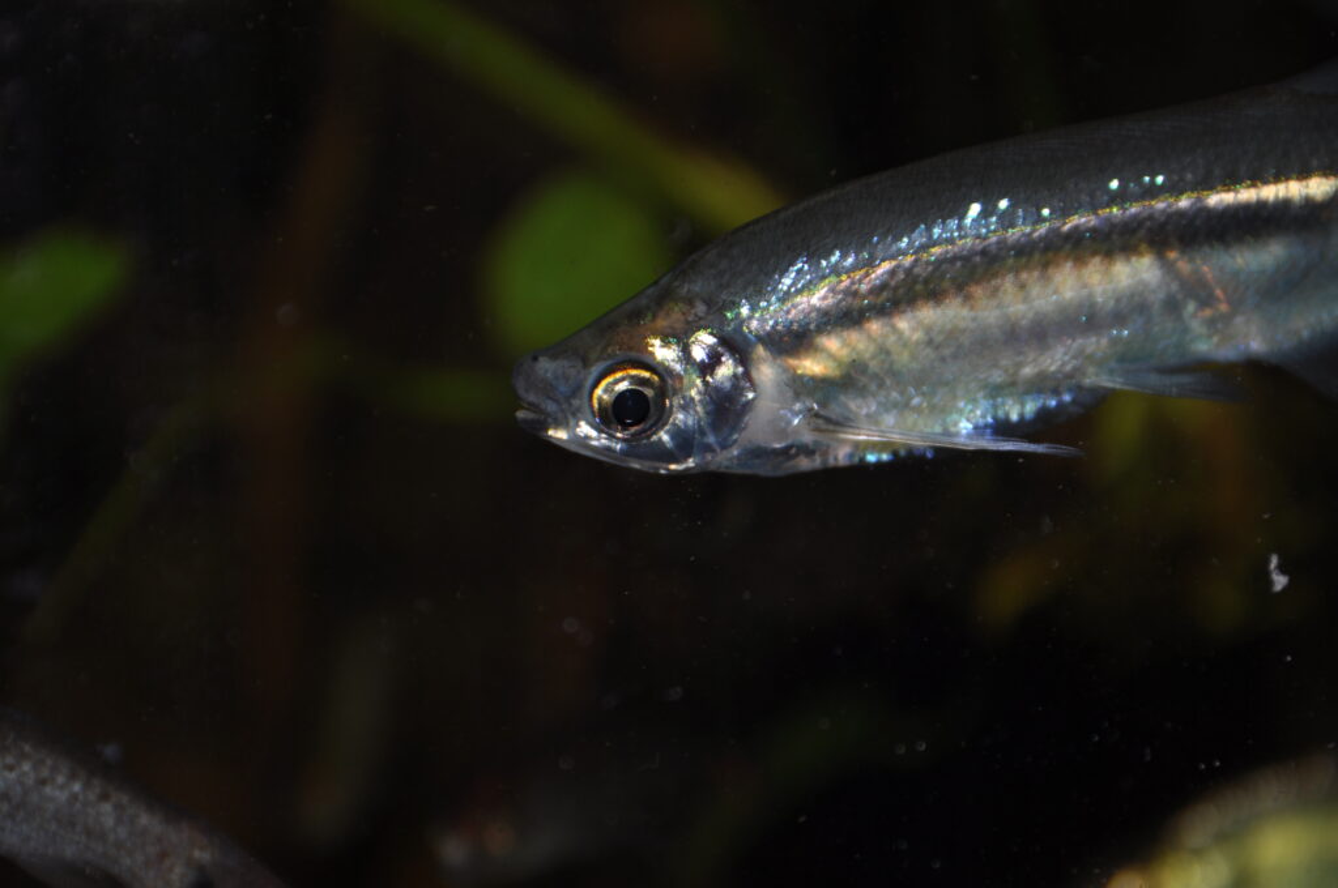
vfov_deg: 9.1
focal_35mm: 150
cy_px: 444
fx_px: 5568
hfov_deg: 13.7
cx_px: 669
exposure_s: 1/60
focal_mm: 100
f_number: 5.6
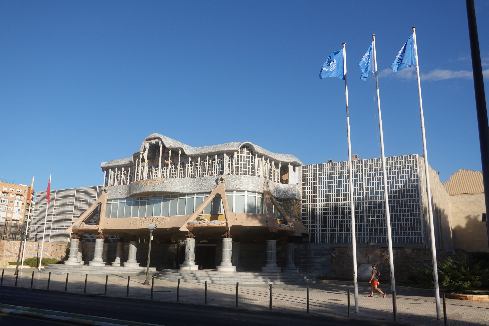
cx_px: 244
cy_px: 163
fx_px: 421
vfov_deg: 42.3
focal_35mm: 31
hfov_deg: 60.3
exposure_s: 1/1000
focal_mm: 11.52
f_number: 4.5
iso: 100
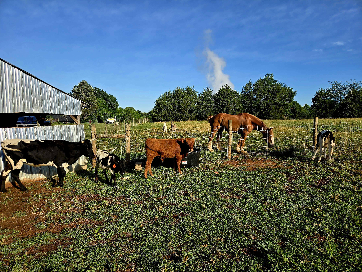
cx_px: 181
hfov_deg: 73.9
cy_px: 136
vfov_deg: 58.9
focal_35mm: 23
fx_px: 241
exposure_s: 1/1429
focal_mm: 5.4
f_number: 1.8
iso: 25
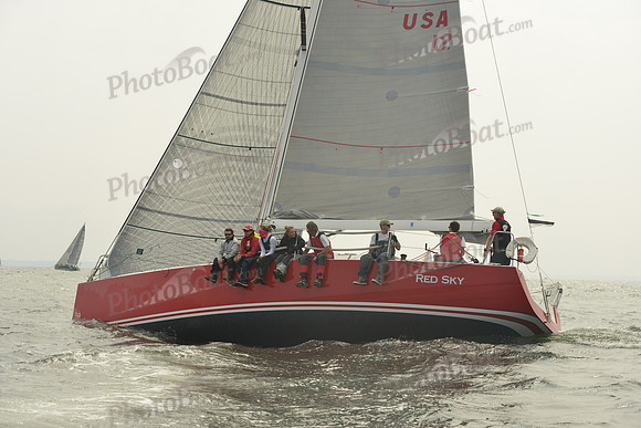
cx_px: 320
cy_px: 214
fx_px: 1247
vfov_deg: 19.5
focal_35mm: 70
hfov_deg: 28.8
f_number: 8
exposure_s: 1/1250
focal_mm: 70
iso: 320
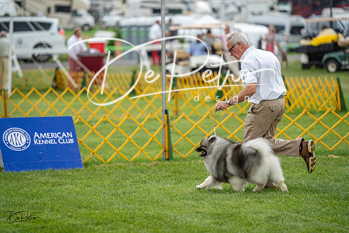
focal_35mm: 191
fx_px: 1852
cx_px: 174
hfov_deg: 10.8
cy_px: 116
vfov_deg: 7.2
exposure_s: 1/640
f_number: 2.8
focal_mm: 191
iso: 640
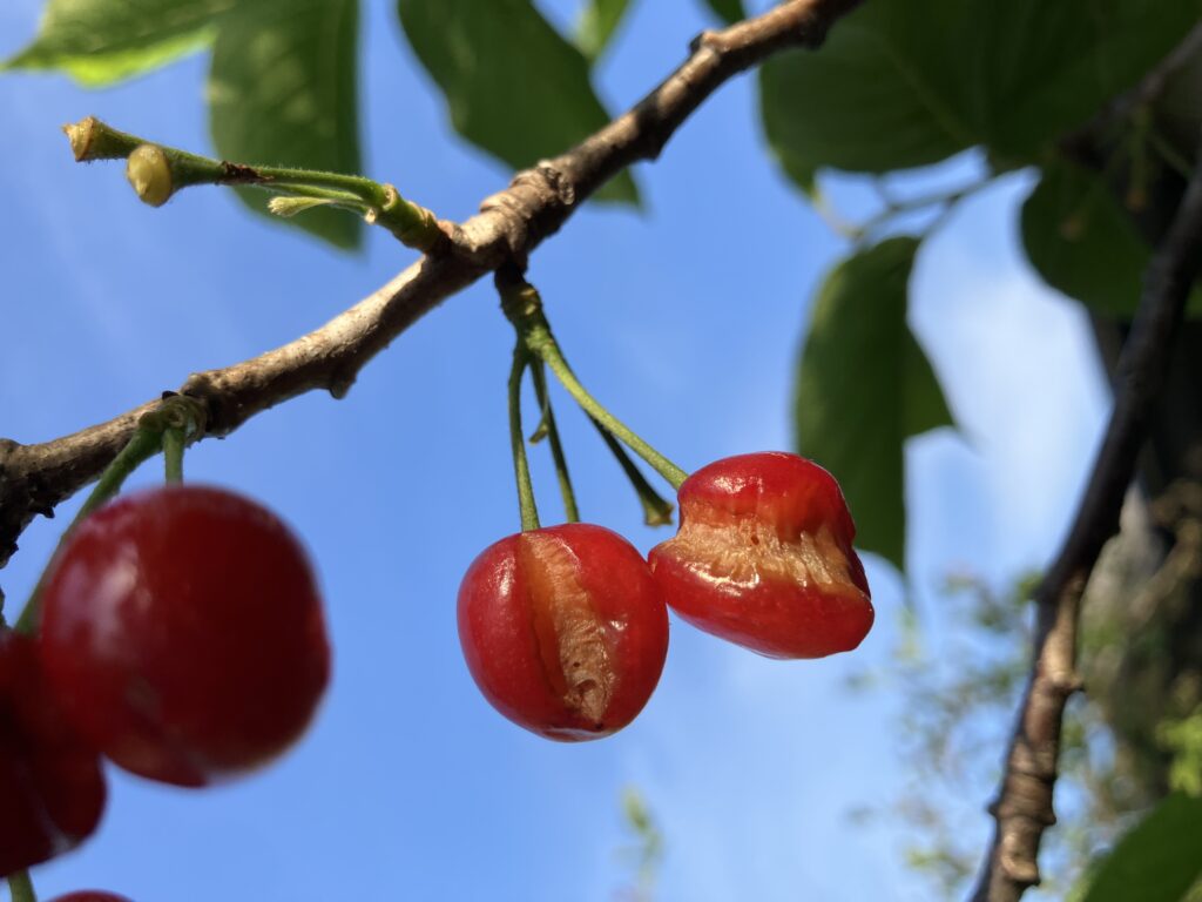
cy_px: 451
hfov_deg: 63.4
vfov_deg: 49.7
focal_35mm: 28
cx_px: 601
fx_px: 972
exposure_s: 1/1021
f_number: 1.8
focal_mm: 3.99
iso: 32
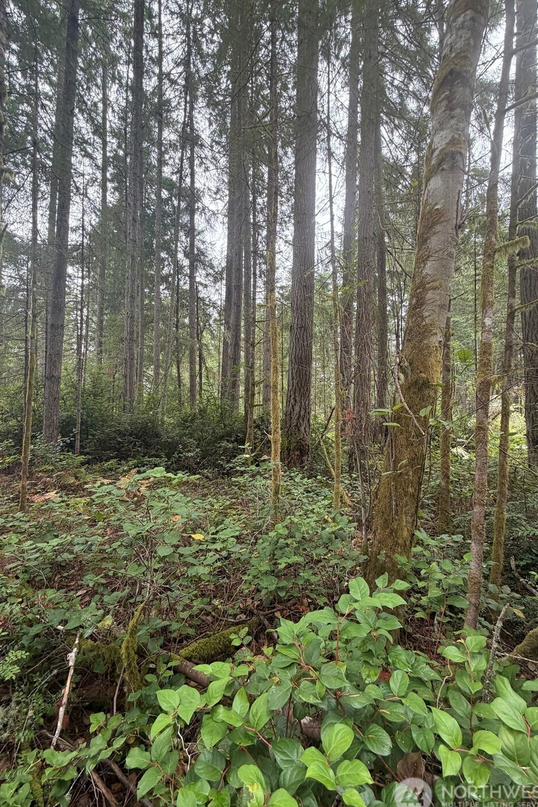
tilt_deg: +0.6
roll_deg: -0.5
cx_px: 259
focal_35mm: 15
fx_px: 336
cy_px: 408
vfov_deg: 100.4
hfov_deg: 77.3
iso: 100
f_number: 2.2
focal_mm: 2.22
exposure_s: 1/121
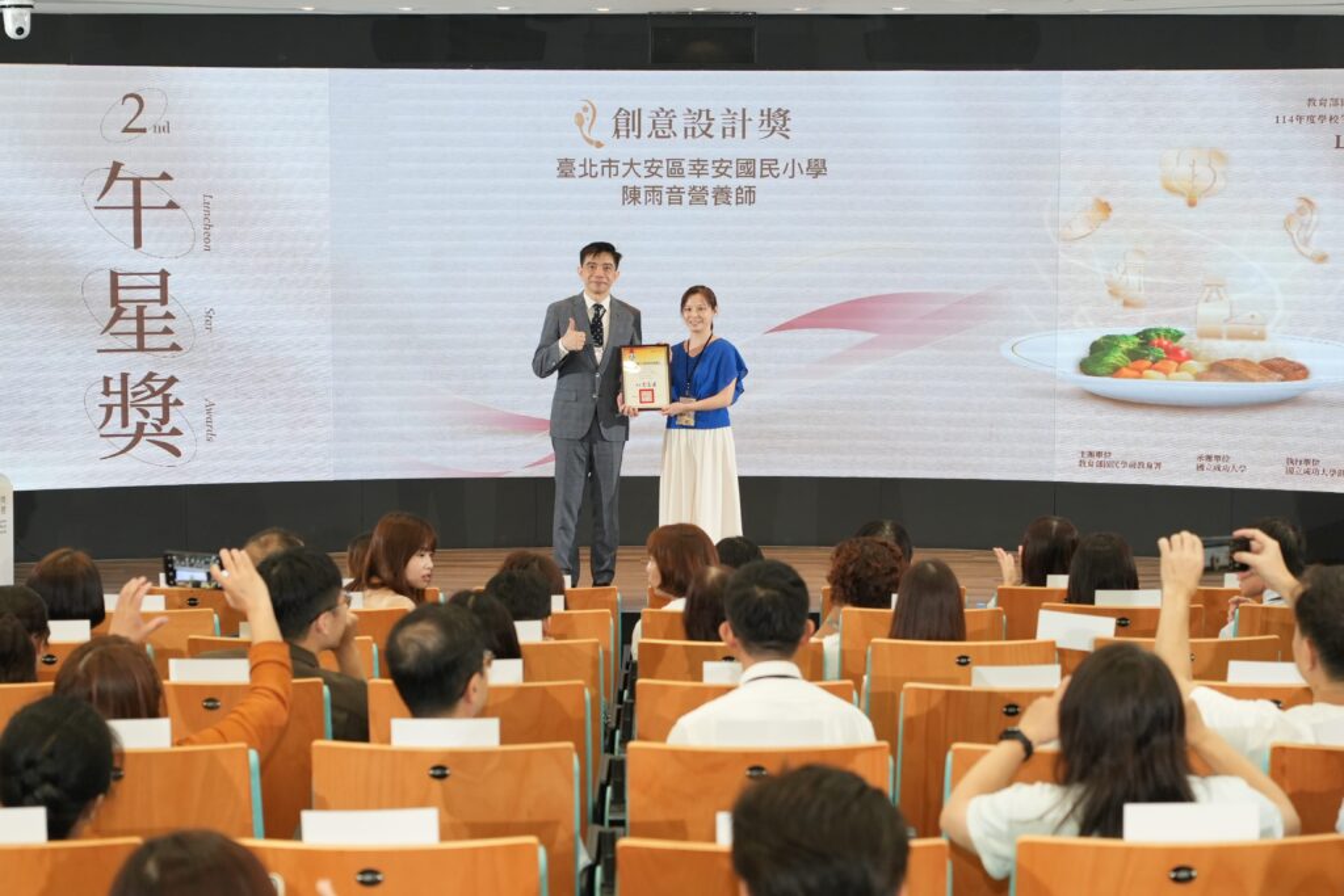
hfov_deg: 27.0
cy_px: 448
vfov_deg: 18.2
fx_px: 2800
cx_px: 672
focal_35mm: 75
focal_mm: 50
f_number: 4
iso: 800
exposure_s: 1/250
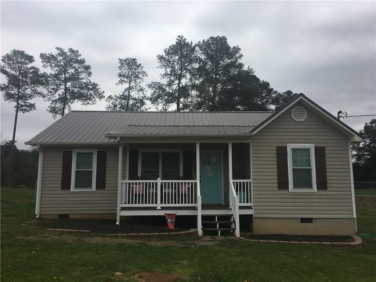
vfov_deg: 48.2
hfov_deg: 61.7
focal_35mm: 29
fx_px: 315
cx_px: 188
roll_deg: +0.4
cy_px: 141
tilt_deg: +8.0
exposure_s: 1/3077
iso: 25
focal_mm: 4.15
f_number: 2.2
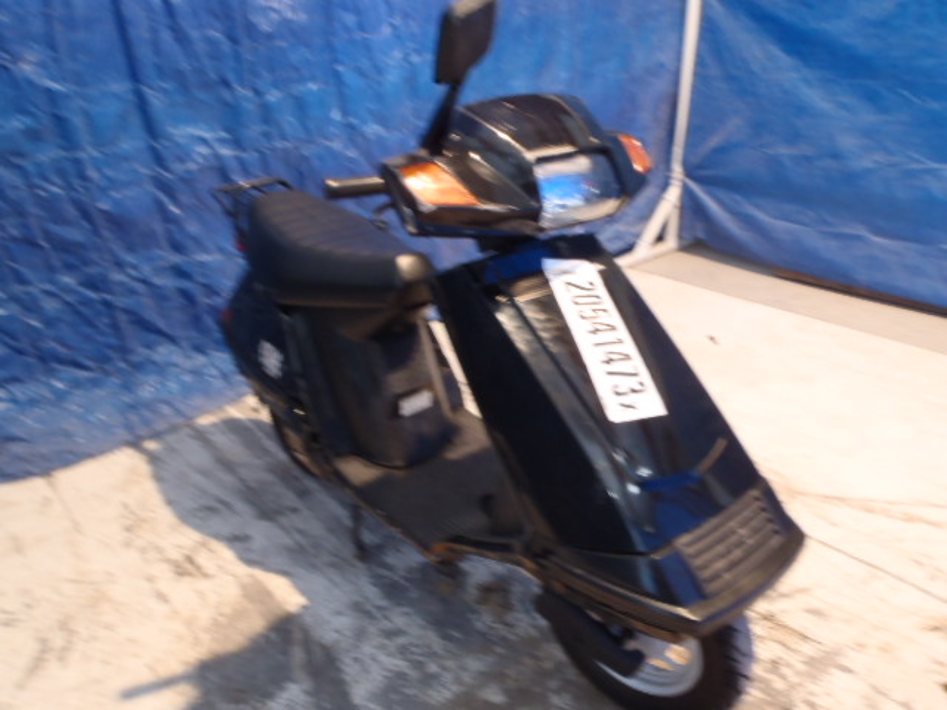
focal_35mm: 28
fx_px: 766
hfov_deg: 63.4
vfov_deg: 49.7
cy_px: 355
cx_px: 474
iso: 200
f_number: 3.5
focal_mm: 5
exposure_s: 1/4
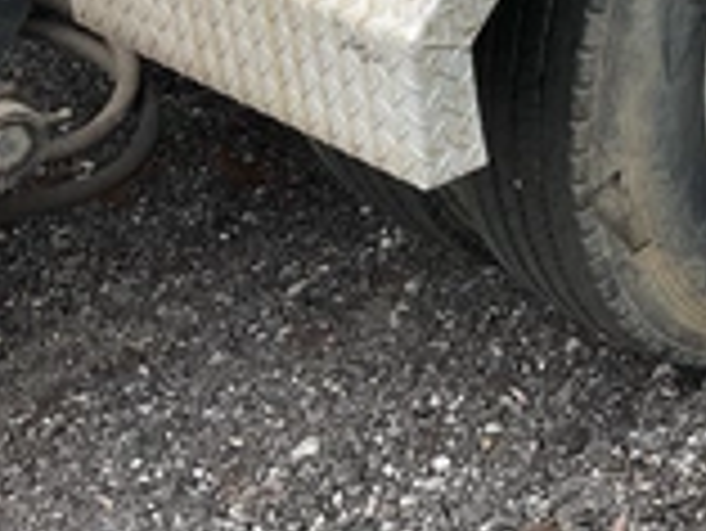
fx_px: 1510
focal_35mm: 74
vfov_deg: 19.0
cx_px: 769
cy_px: -86
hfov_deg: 24.6
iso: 25
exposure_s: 1/606
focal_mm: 3
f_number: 1.8
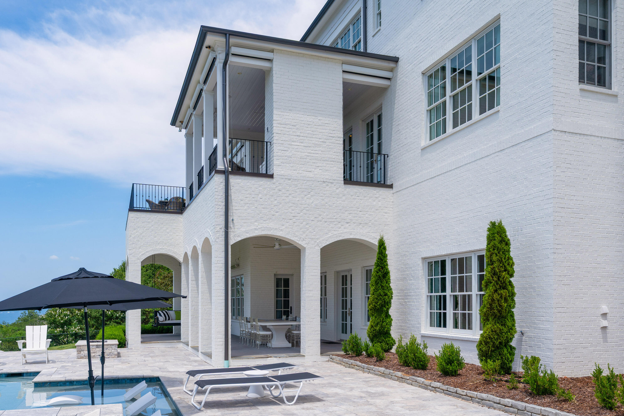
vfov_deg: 45.0
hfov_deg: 63.7
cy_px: 208
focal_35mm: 29
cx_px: 312
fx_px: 503
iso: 320
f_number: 7.1
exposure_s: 1/1000
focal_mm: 29
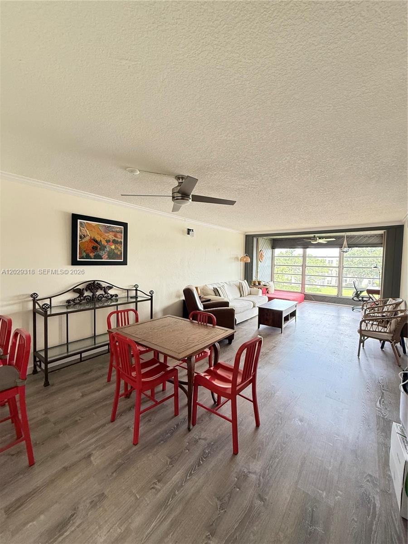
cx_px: 204
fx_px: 220
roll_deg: -1.9
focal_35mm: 14
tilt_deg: -2.7
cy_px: 272
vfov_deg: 102.1
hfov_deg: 85.7
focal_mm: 2.22
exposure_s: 1/70
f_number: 2.2
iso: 320
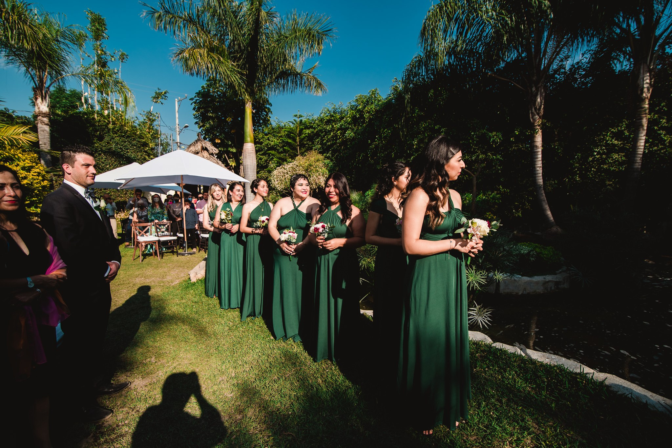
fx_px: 299
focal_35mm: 16
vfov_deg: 73.8
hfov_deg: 96.7
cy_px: 224
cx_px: 336
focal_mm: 16
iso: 100
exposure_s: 1/1600
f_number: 3.5
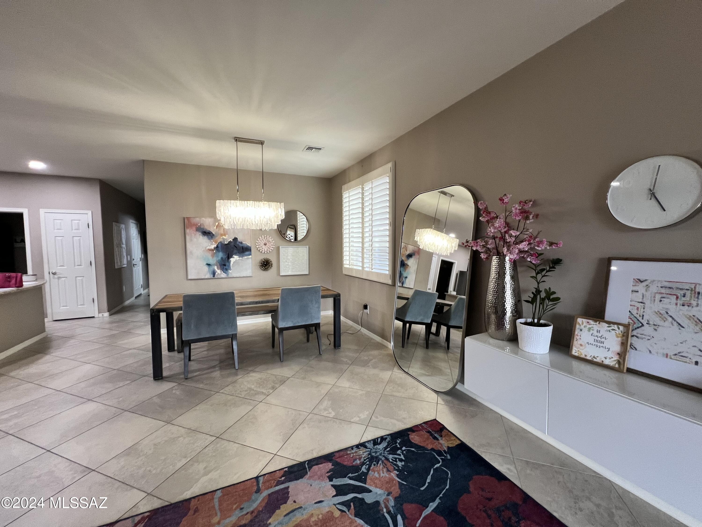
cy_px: 264
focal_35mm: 13
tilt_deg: -3.5
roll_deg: +0.9
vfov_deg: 89.9
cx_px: 351
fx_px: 264
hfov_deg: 106.2
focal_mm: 1.57
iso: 125
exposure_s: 1/60
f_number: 1.8
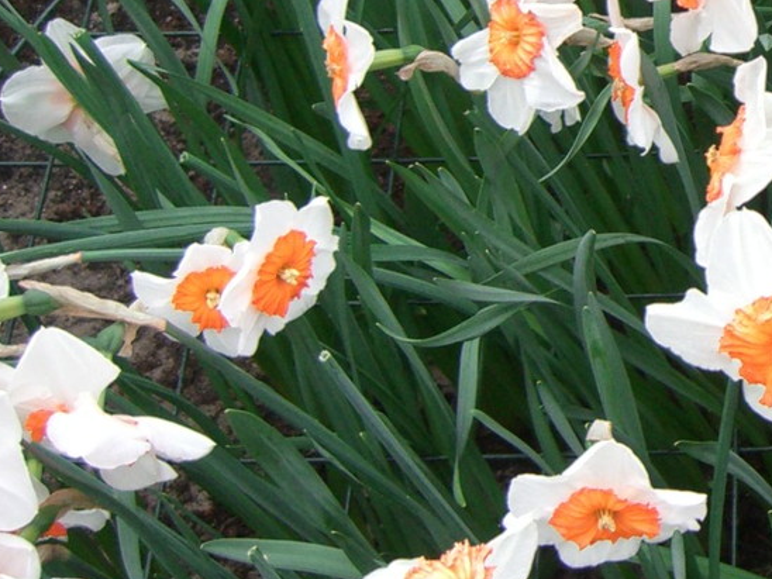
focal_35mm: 111
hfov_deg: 16.9
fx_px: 2476
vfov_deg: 13.2
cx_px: 947
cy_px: 44
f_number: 2.8
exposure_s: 1/125
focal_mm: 7.9
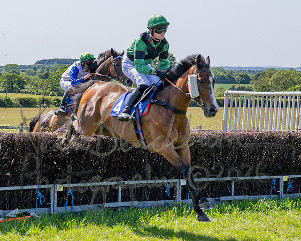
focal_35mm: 116
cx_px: 149
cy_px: 96
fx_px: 1031
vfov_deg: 13.3
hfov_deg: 16.6
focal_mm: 70
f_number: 4
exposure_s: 1/2000
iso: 200
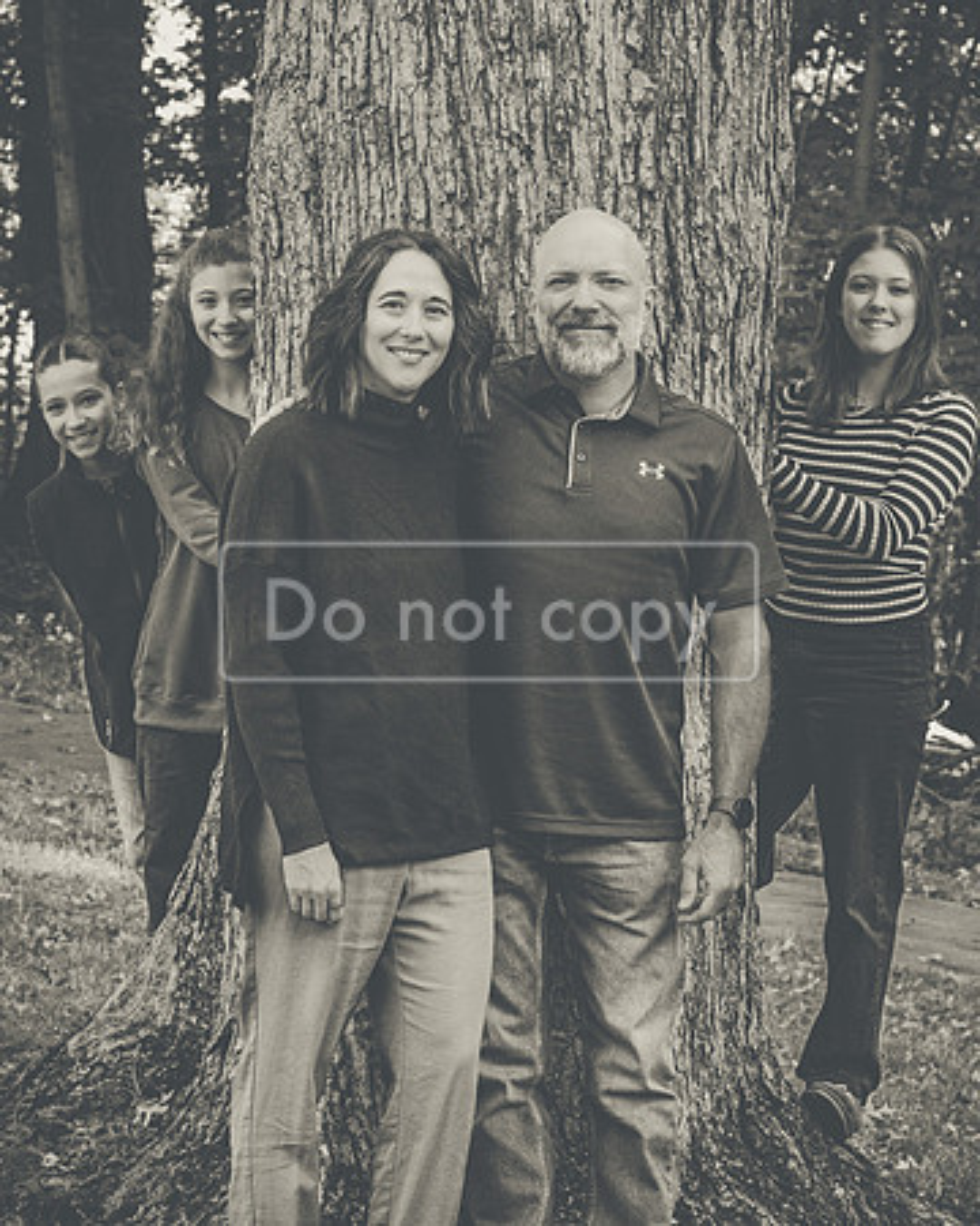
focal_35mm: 103
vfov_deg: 18.5
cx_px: 533
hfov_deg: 14.9
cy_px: 639
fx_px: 3751
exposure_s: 1/160
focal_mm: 70
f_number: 8
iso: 6400
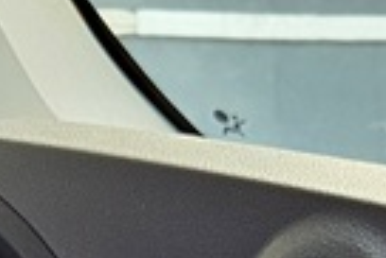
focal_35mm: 176
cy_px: 780
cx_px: 179
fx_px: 1889
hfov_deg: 11.7
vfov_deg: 7.0
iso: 160
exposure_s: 1/180
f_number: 1.8
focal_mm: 5.4
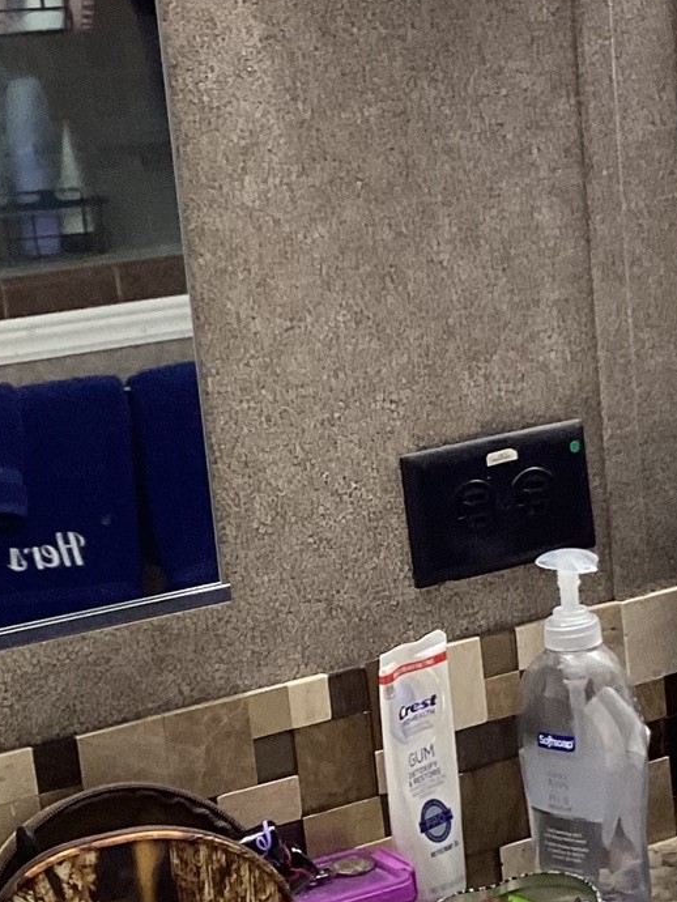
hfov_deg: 16.1
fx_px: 2398
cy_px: 527
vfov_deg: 21.3
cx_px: 383
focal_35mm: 92
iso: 100
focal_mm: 3.3
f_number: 2.4
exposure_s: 1/60
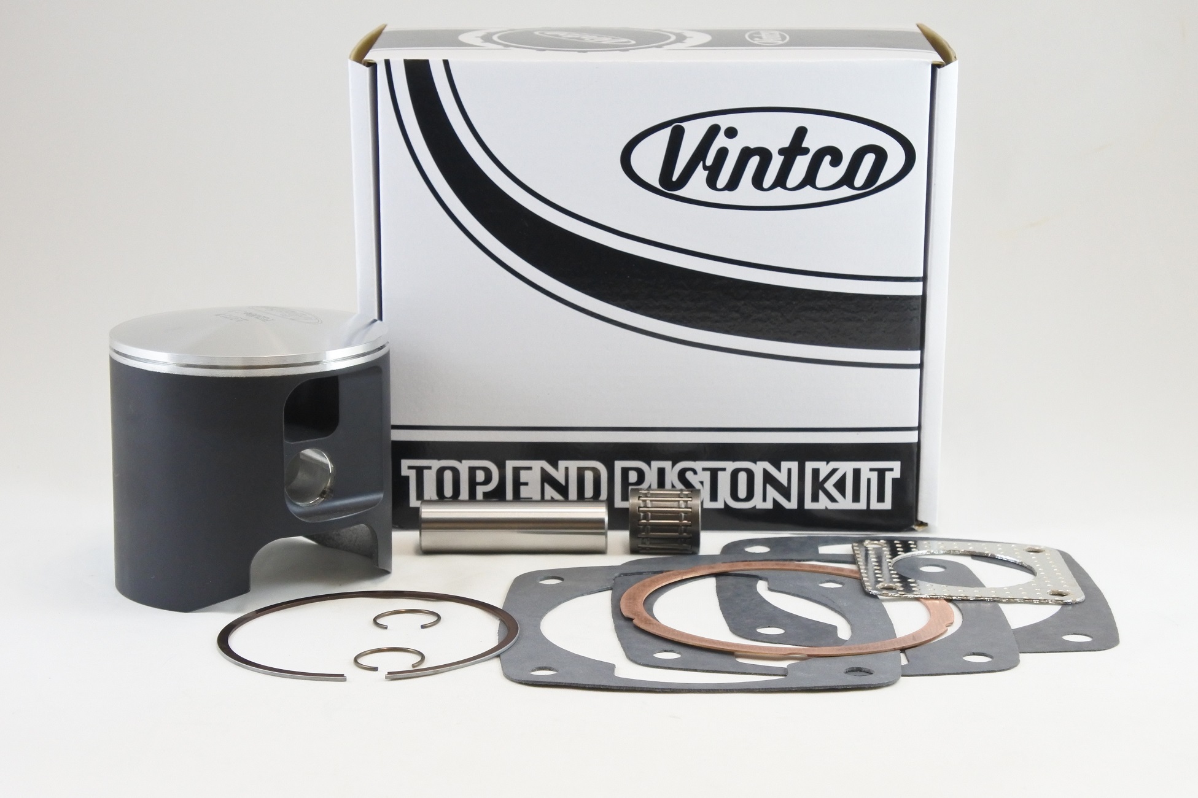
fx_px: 2329
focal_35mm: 70
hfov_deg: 28.8
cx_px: 599
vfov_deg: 19.4
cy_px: 399
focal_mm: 26
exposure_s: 1/100
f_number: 5.3
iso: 800
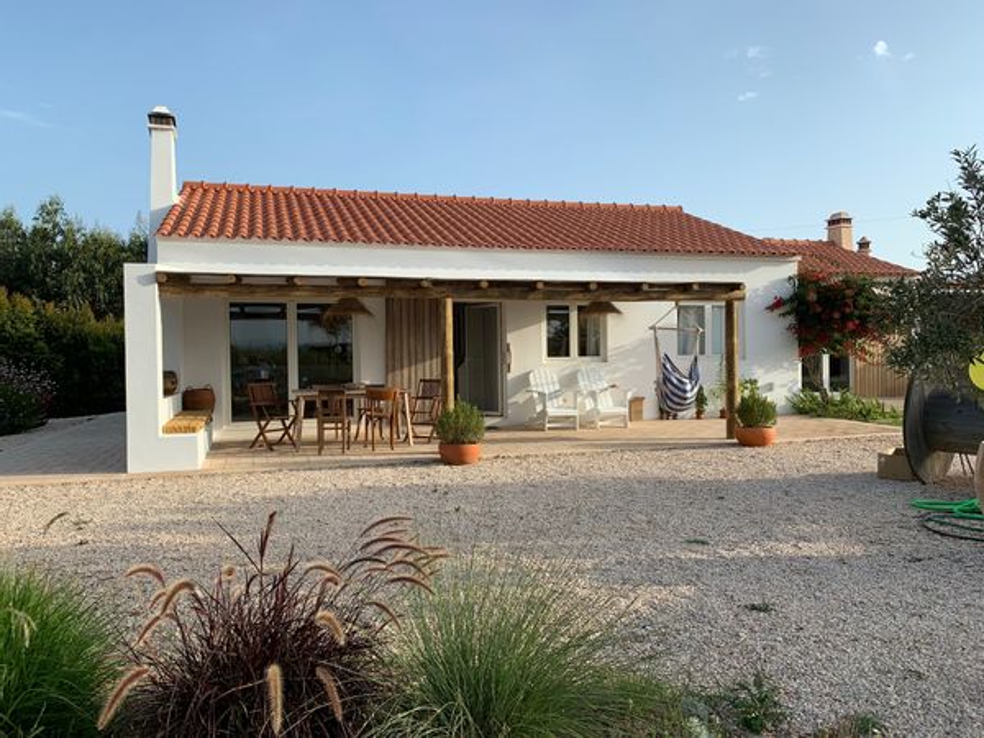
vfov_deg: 53.1
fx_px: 739
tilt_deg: +0.1
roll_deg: +0.7
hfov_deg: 67.3
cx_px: 492
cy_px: 369
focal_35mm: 26
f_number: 1.8
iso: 25
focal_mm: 4.25
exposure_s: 1/1368
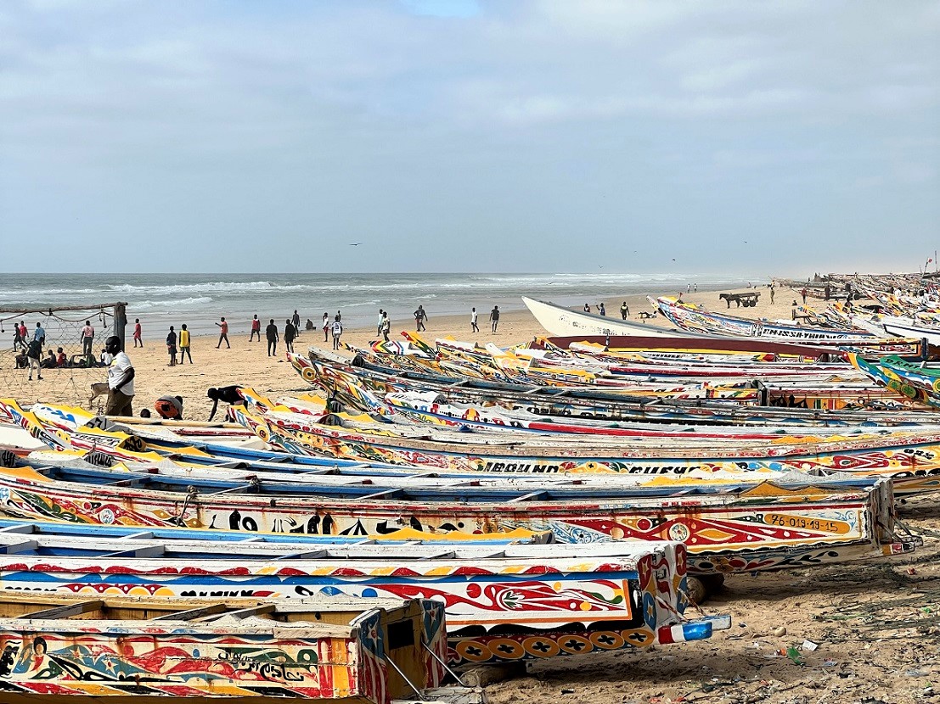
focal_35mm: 77
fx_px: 2091
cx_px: 470
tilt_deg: -1.9
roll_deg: +0.0
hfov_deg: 25.3
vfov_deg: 19.1
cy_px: 352
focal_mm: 9
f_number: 2.8
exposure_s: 1/1033
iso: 32
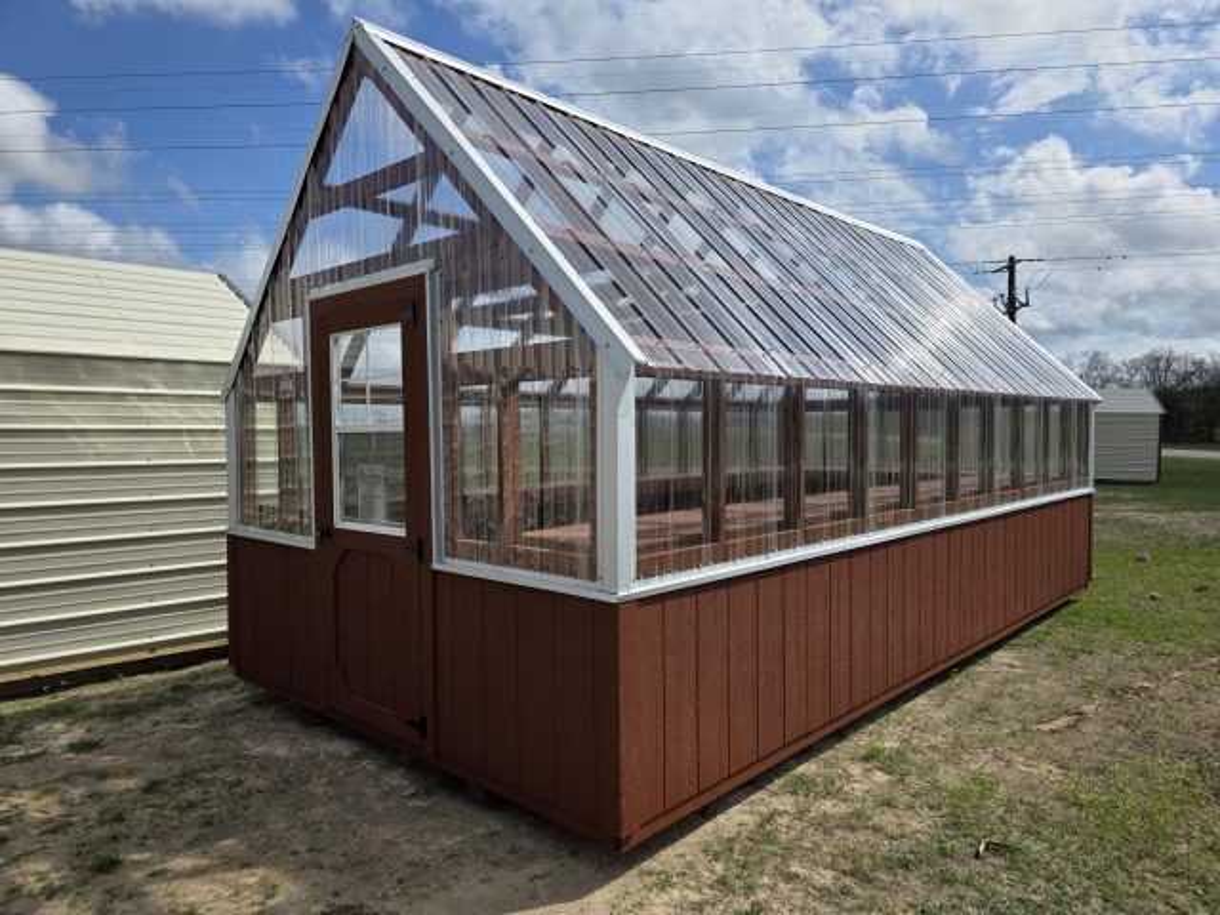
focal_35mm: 23
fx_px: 811
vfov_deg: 58.9
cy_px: 458
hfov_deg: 73.9
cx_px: 610
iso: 64
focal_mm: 6.3
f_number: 1.7
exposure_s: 1/7944
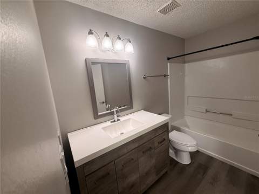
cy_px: 97
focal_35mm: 14
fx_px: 105
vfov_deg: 85.7
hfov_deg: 102.1
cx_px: 130
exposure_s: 1/120
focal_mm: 2.22
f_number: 2.2
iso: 250
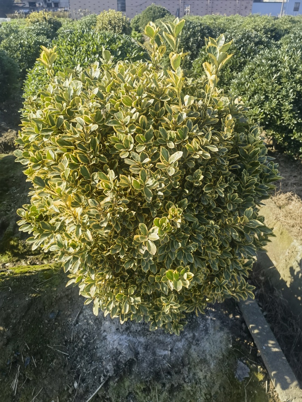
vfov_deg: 65.3
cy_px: 201
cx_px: 151
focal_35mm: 27
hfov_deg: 51.3
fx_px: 314
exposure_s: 1/1629
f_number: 1.9
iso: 50
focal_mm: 6.67
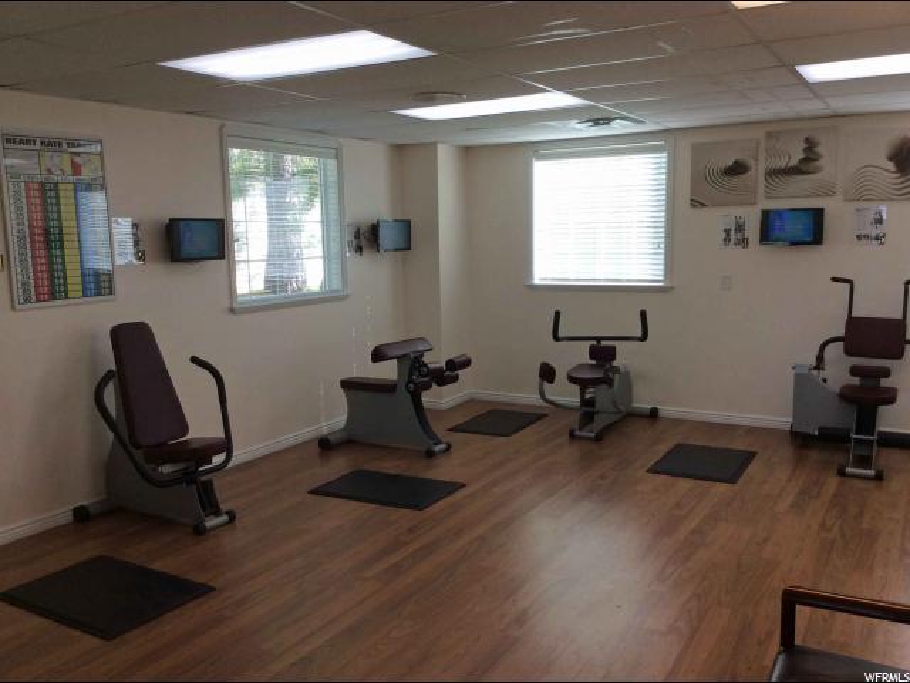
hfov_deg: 56.8
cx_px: 455
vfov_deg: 44.2
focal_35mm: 32
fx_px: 841
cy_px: 342
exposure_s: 1/127
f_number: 2.4
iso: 32
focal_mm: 3.3
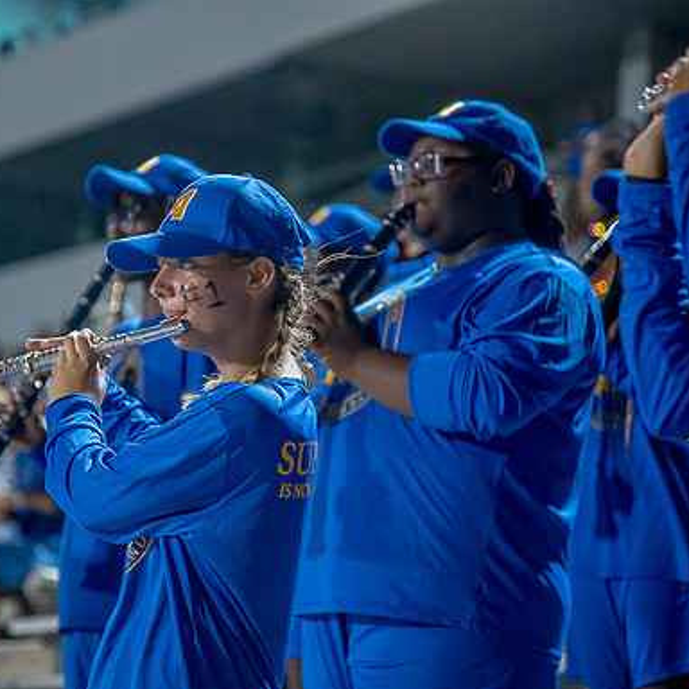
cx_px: 221
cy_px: 344
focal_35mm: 154
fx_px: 3468
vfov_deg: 11.3
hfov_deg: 11.3
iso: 2000
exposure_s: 1/200
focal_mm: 120
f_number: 4
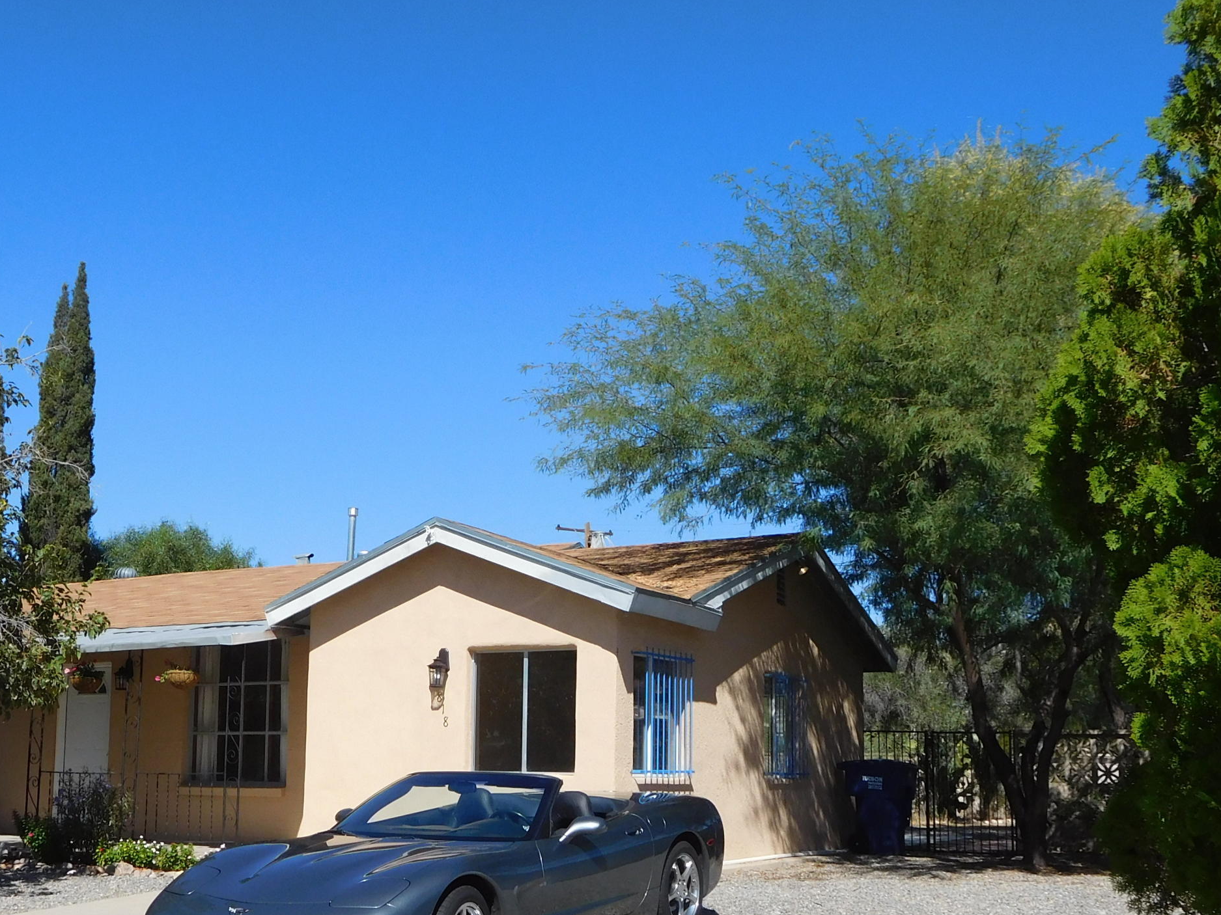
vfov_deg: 35.6
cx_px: 470
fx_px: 1411
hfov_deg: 46.5
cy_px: 605
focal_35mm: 40
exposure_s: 1/500
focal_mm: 4.5
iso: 125
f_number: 6.8
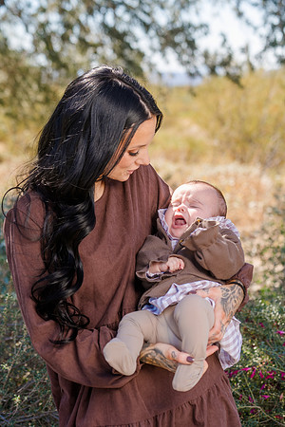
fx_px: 1104
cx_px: 142
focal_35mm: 93
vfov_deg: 21.9
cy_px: 214
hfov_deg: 14.7
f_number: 5.6
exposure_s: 1/200
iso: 100
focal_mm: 93
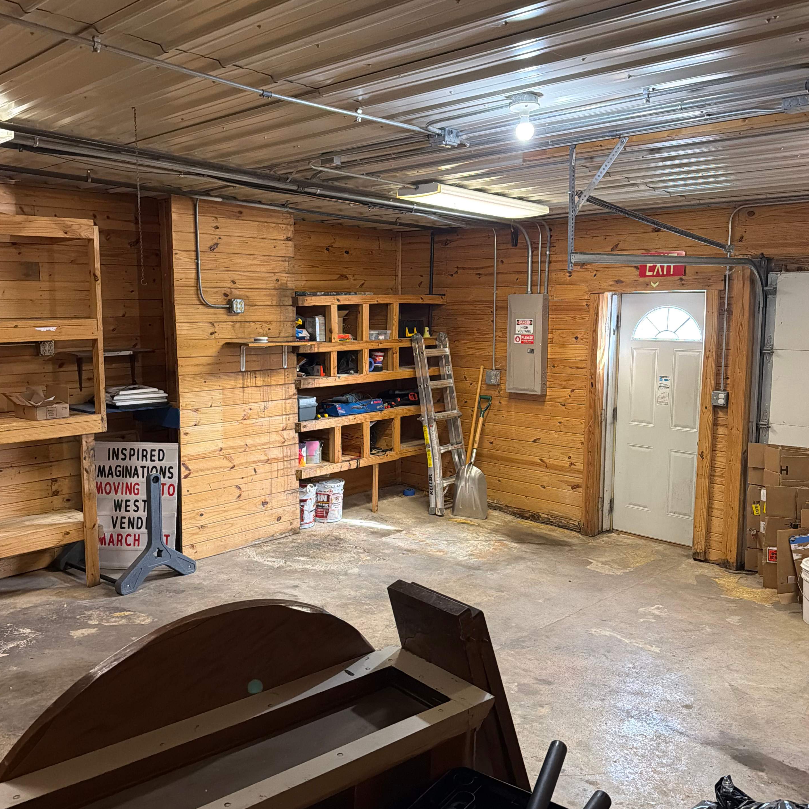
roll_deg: +0.2
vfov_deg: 54.0
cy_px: 402
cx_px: 391
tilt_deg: -8.5
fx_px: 793
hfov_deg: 54.0
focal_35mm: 30
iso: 640
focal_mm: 6.76
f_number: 1.78
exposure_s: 1/60
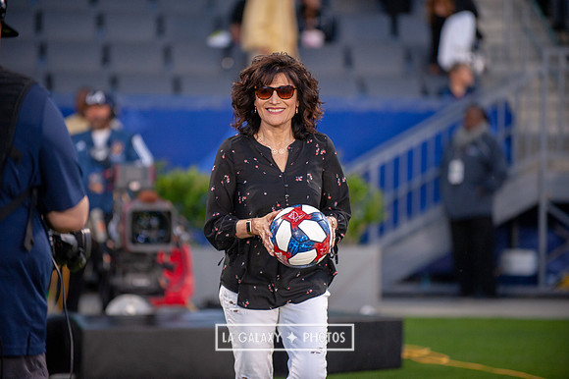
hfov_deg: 10.3
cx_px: 284
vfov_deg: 6.9
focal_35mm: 200
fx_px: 3159
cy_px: 190
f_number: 2.8
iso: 1600
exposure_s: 1/640
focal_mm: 200
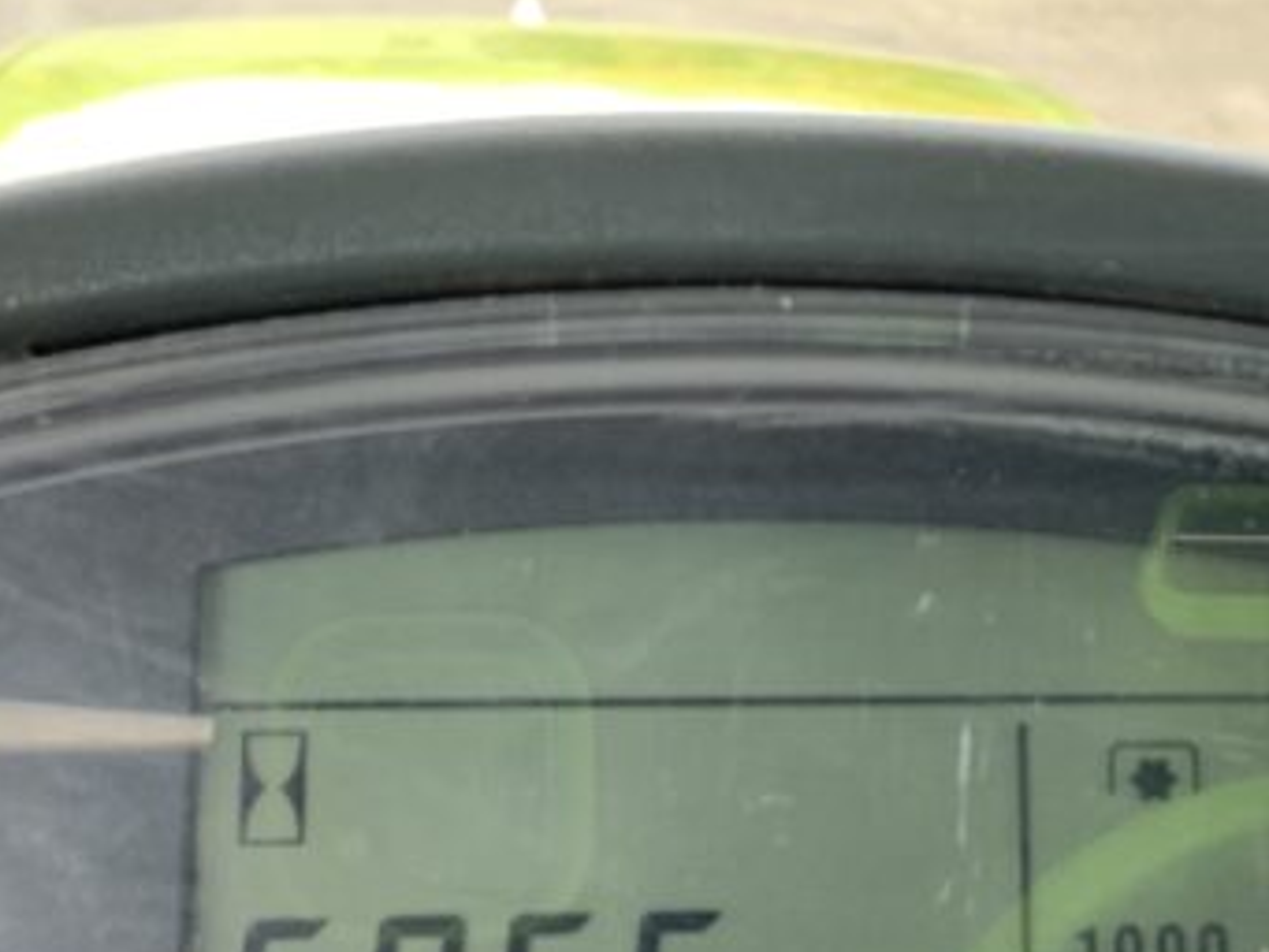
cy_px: 231
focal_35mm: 87
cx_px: 856
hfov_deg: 22.4
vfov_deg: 16.9
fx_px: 3190
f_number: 1.8
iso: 16
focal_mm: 3
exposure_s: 1/71
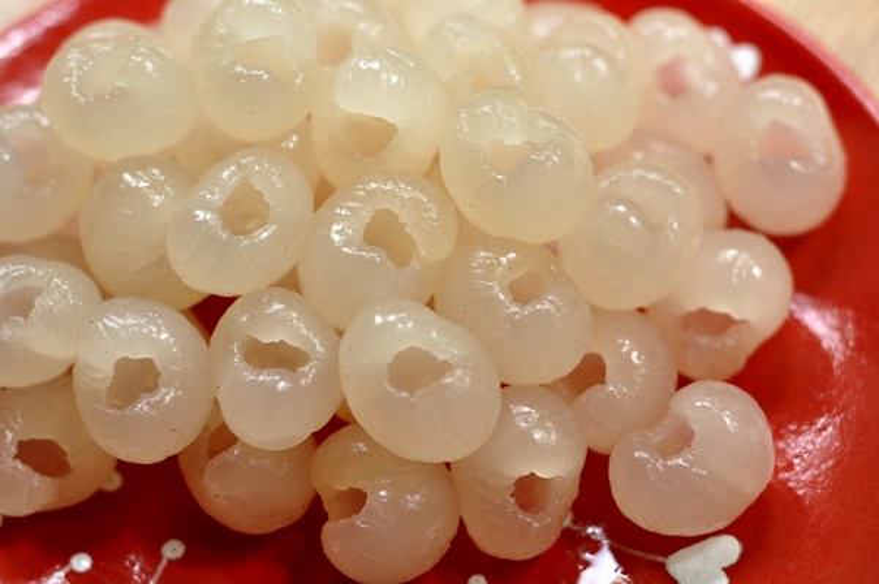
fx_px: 1830
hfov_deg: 27.0
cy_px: 292
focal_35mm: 75
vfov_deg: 18.2
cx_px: 440
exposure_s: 1/50
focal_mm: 50
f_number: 3.5
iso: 200
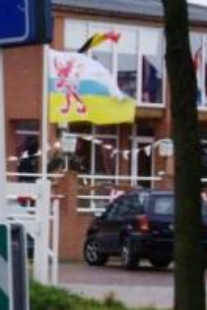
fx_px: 1889
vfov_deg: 9.4
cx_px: -83
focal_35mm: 219
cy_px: 141
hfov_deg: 6.2
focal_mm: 13.7
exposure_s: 1/60
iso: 400
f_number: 3.8
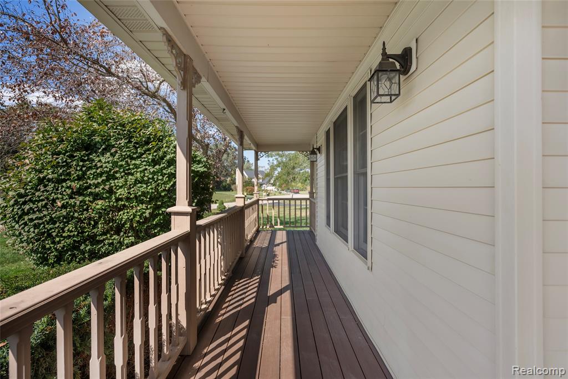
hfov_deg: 96.7
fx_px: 252
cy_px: 190
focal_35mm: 16
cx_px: 284
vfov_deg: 73.8
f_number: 4
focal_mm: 16
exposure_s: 1/400
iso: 100
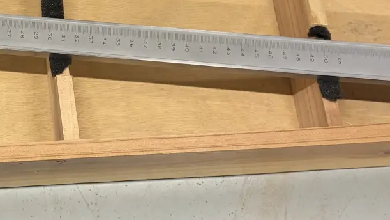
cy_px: -22
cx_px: -5
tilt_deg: -63.1
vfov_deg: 13.3
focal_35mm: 89
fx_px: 921
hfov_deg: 22.9
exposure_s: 1/50
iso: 100
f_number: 1.6
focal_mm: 5.96
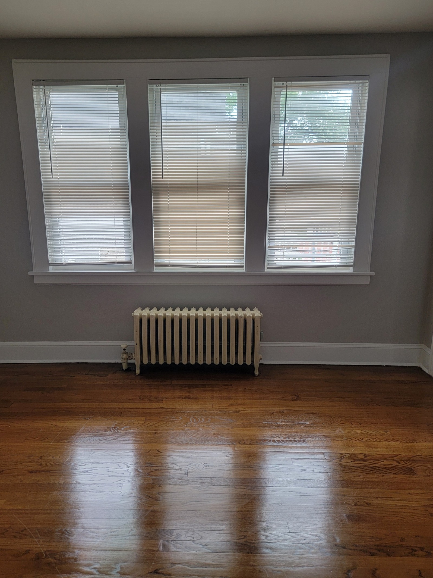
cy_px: 274
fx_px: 434
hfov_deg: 53.0
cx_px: 199
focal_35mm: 26
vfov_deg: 67.3
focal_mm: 6.7
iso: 160
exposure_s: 1/120
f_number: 1.8
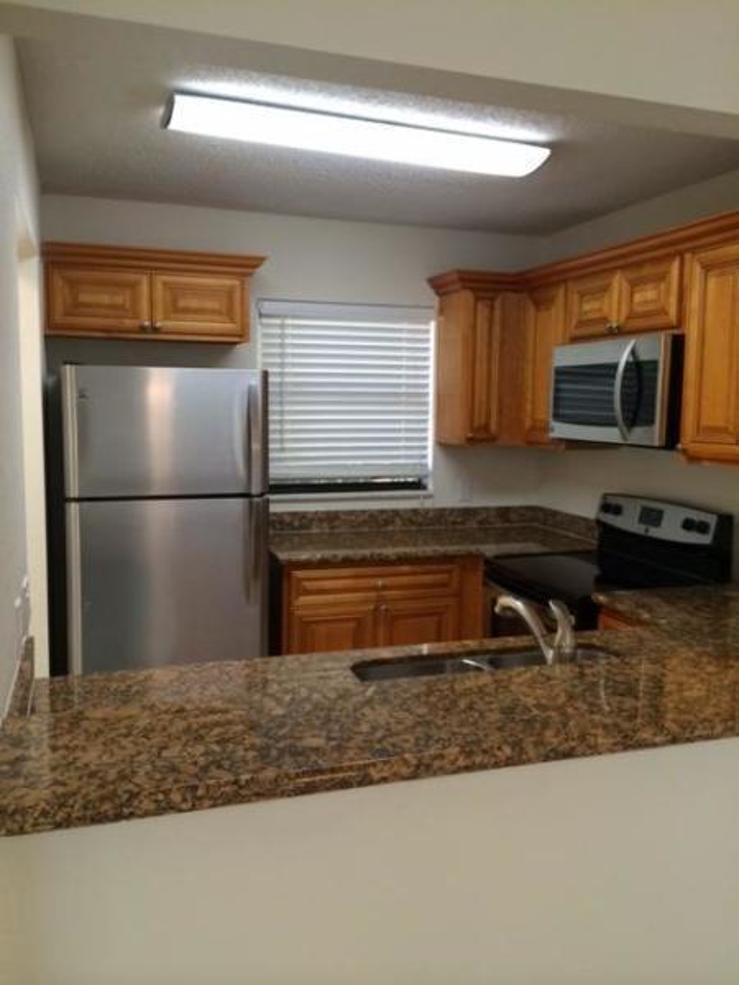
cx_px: 370
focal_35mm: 30
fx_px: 854
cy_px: 492
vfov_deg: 60.0
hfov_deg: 46.8
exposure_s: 1/30
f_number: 2.2
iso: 100
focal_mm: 4.12
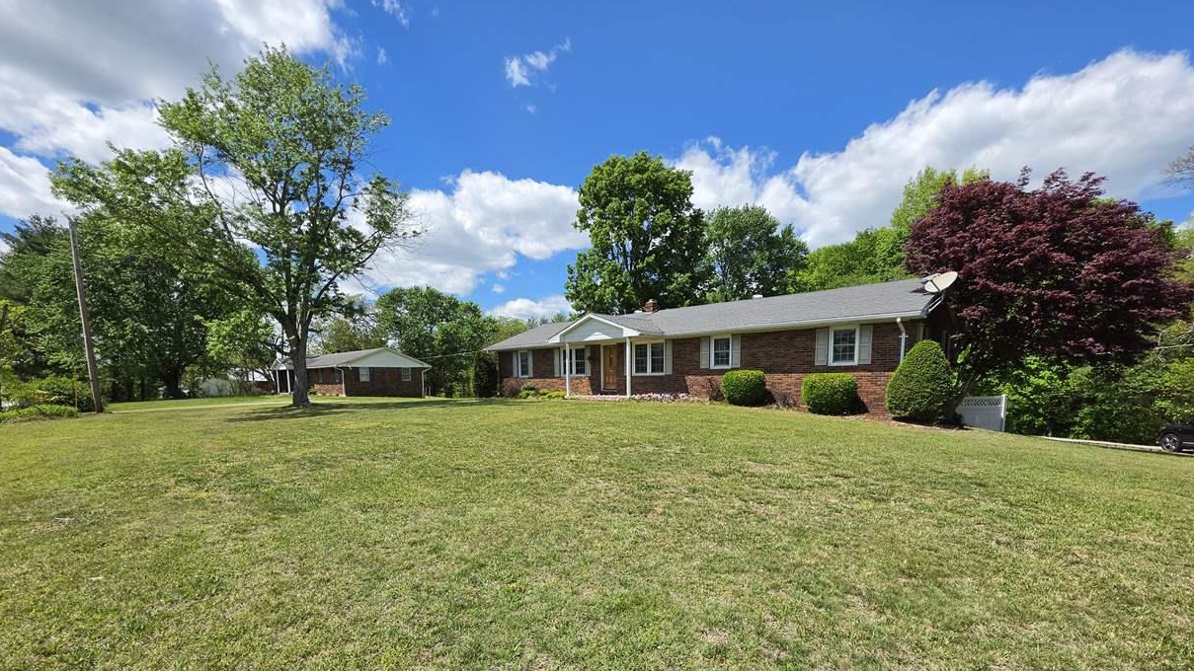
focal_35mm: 15
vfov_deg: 68.6
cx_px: 591
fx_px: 475
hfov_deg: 103.0
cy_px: 445
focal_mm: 2.2
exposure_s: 1/1834
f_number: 1.9
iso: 32
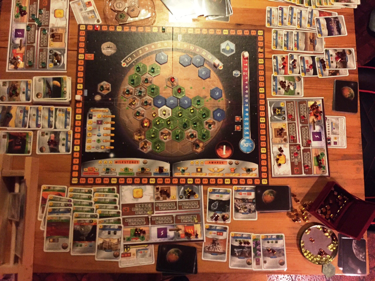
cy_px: 140
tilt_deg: -80.1
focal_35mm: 29
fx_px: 314
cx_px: 188
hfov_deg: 61.7
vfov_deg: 48.2
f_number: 2.2
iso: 640
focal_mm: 4.15
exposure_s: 1/17
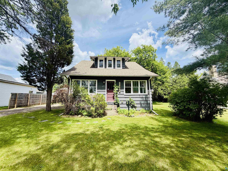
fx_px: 92
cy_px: 86
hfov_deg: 102.1
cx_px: 114
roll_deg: +0.5
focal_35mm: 14
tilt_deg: +8.0
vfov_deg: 85.7
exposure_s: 1/770
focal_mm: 2.22
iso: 32
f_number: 2.2
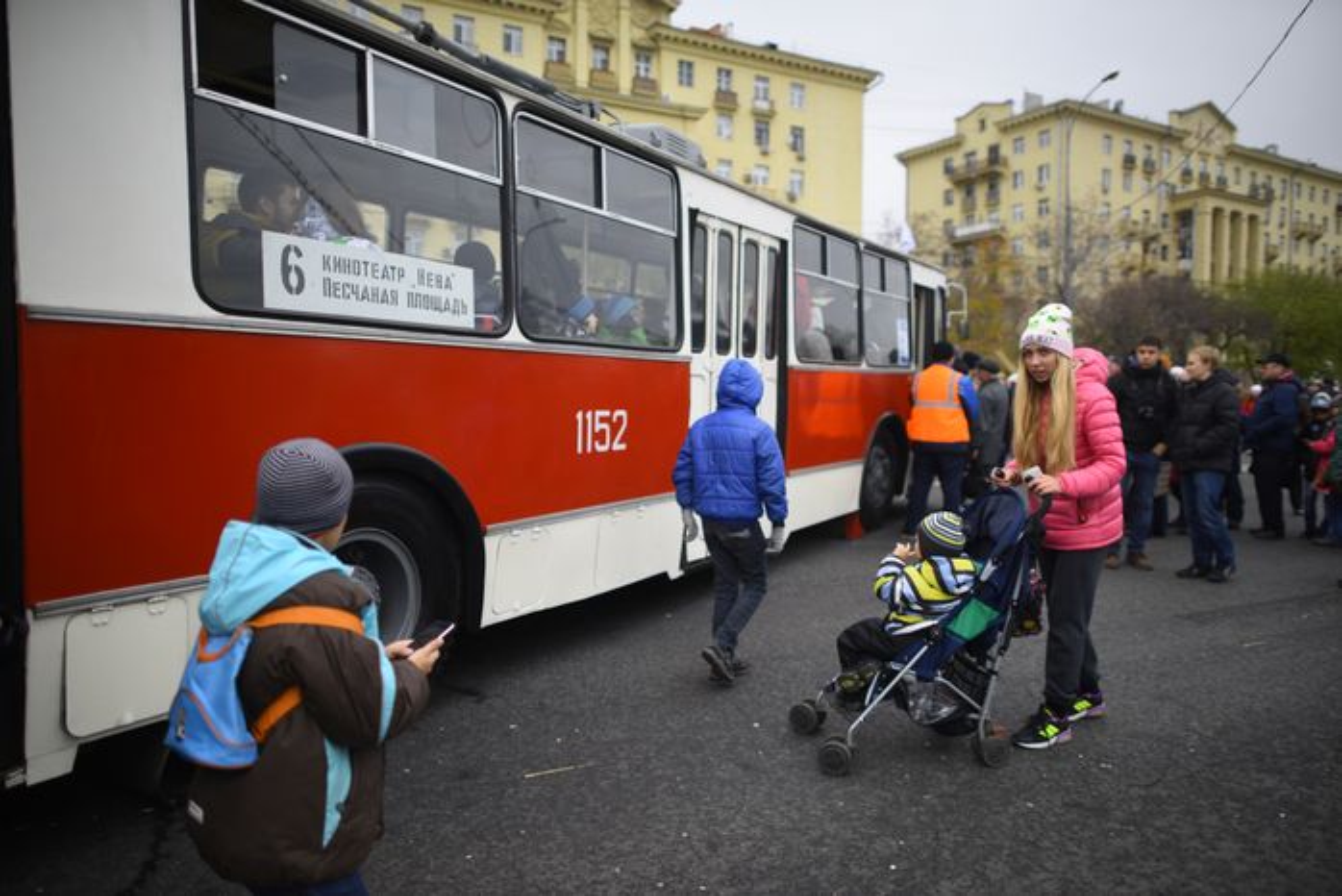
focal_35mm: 24
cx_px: 671
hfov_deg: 73.7
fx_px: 895
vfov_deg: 53.2
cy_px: 448
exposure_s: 1/2500
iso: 500
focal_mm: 24
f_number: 1.4
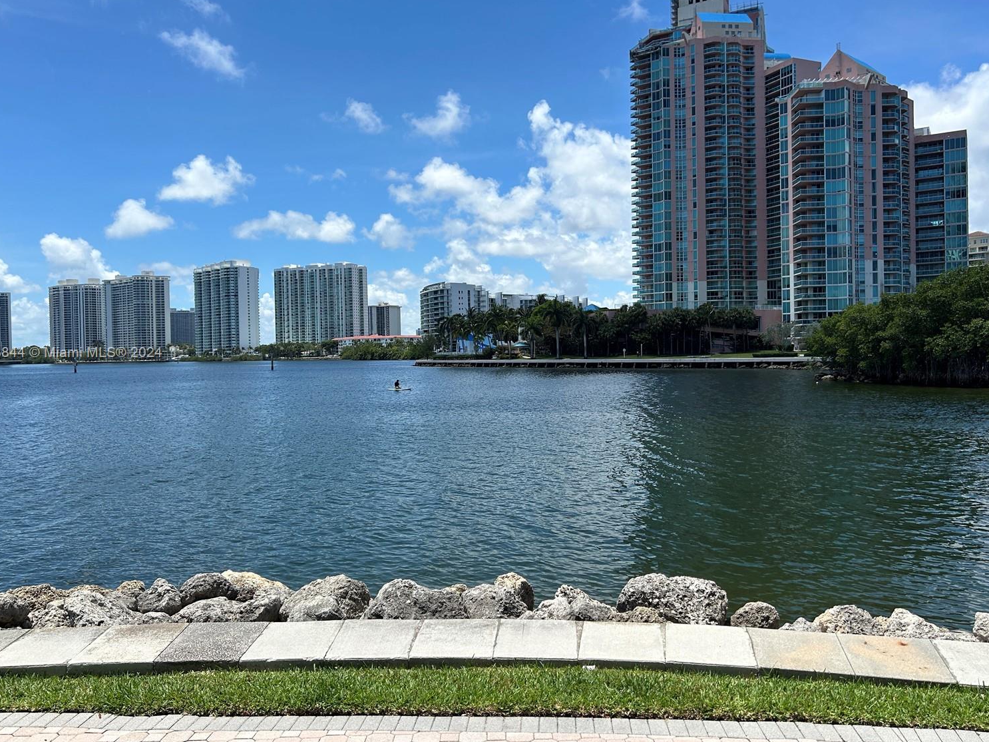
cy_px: 354
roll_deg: +1.1
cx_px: 482
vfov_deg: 49.7
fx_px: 800
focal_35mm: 28
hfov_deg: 63.4
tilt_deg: -1.0
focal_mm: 5.7
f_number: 1.5
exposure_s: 1/5882
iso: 50
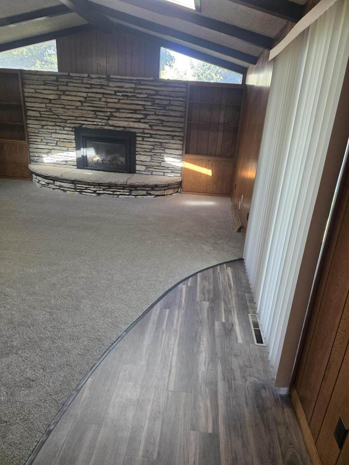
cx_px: 174
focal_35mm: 23
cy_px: 232
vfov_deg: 73.9
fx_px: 309
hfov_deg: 58.9
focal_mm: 6.3
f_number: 1.7
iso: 200
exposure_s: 1/120
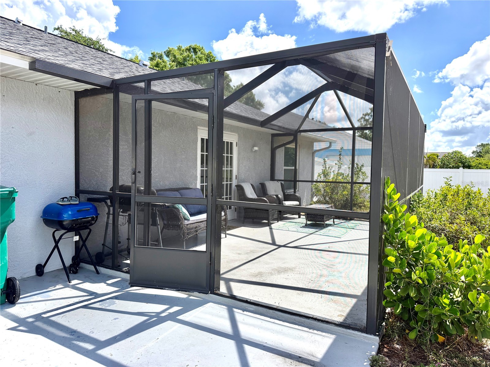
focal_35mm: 24
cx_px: 245
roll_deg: -1.2
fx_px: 340
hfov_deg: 71.6
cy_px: 184
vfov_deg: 56.8
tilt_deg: -2.0
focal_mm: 6.76
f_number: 1.78
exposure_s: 1/3759
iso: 125
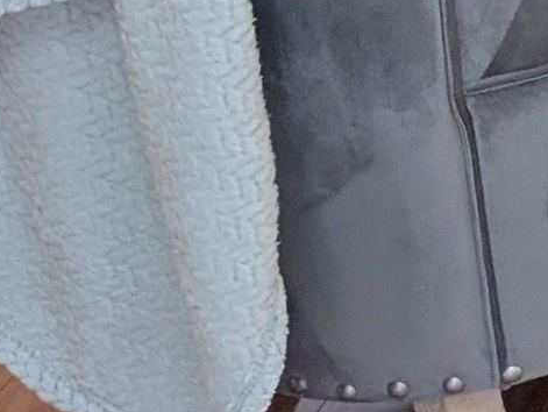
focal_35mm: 156
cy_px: -658
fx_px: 2471
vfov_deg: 8.5
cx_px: 1474
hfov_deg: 10.3
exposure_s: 1/120
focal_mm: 6.9
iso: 20
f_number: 1.68
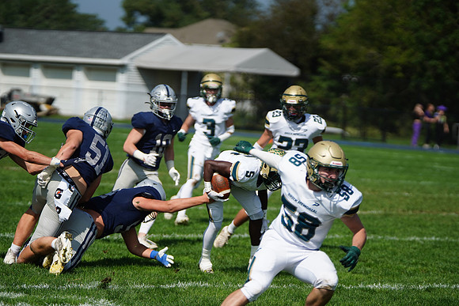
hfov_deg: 10.4
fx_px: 2512
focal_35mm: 197
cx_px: 230
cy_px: 153
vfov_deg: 7.0
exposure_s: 1/8000
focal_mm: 197
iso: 400
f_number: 2.8
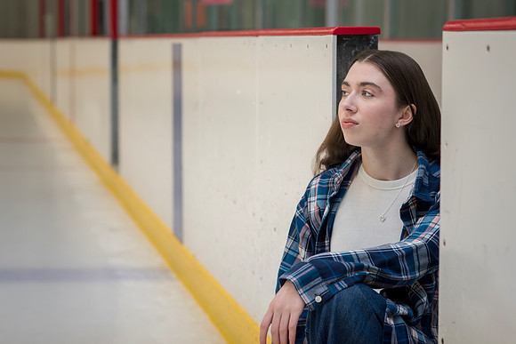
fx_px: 1219
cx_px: 258
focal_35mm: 85
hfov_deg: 23.9
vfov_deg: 16.1
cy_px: 172
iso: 1000
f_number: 4
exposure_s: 1/250
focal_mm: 85
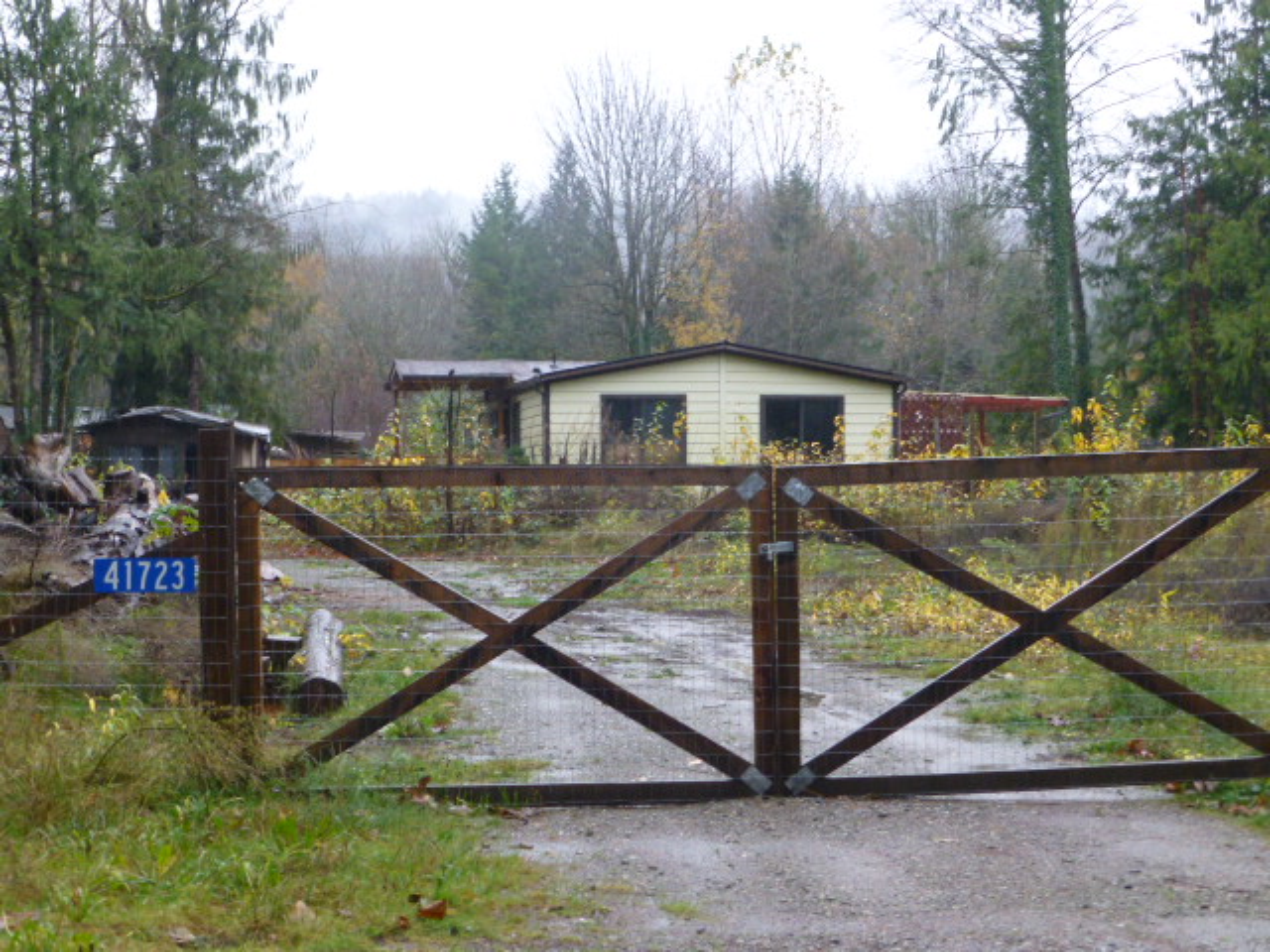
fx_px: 2275
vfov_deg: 23.7
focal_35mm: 62
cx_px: 635
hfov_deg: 31.2
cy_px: 476
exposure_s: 1/60
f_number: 4.8
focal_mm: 11
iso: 400
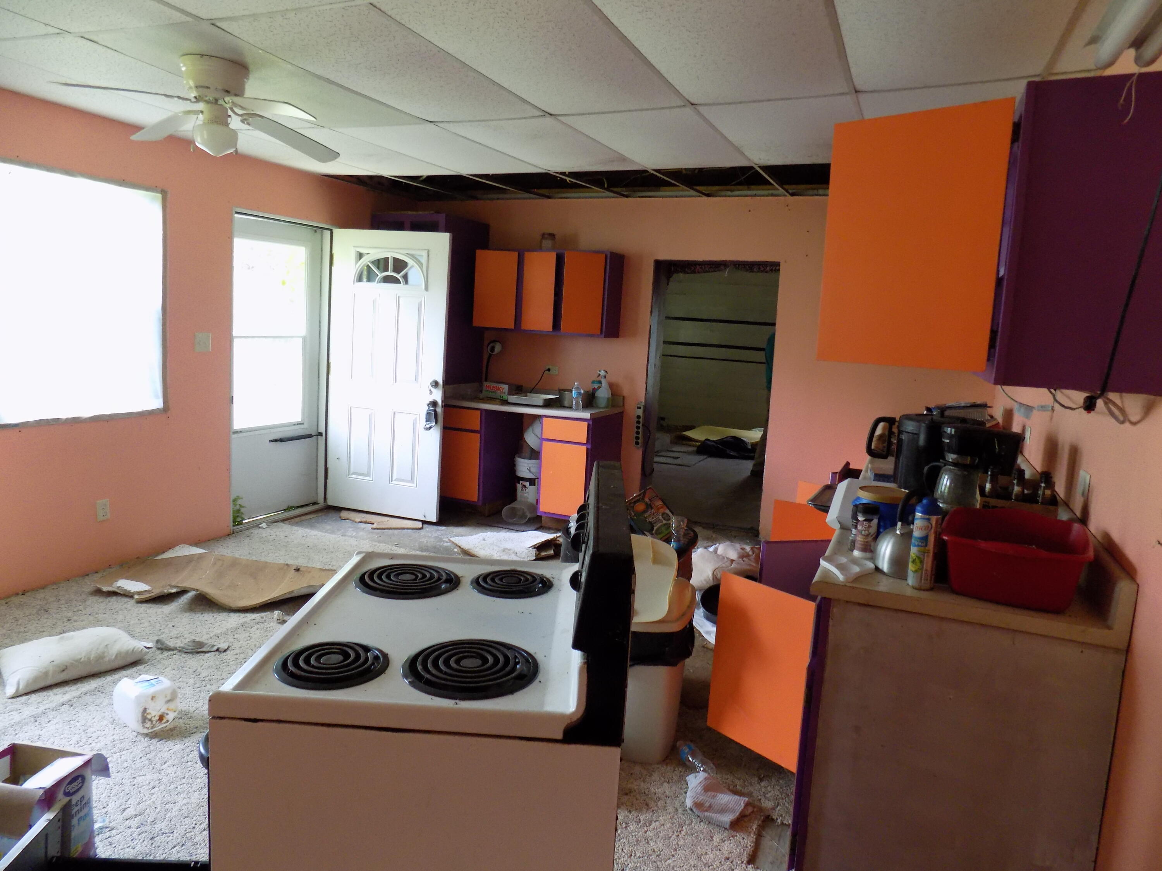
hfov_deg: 73.9
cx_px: 581
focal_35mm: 23
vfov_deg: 58.9
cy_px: 436
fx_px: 772
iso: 250
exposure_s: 1/30
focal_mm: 4
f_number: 3.1
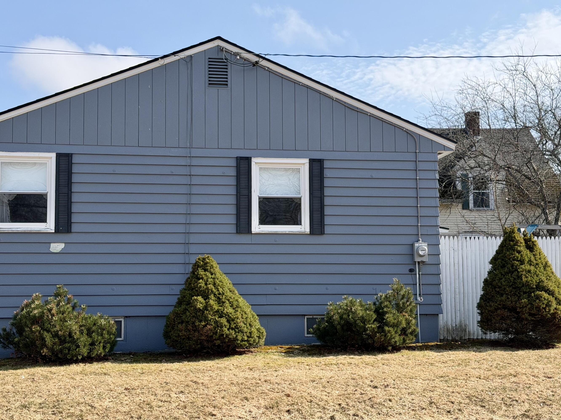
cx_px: 265
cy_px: 210
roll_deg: -0.1
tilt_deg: +5.7
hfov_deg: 35.5
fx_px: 875
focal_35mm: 54
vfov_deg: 27.0
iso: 64
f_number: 1.78
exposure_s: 1/3704
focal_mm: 6.76
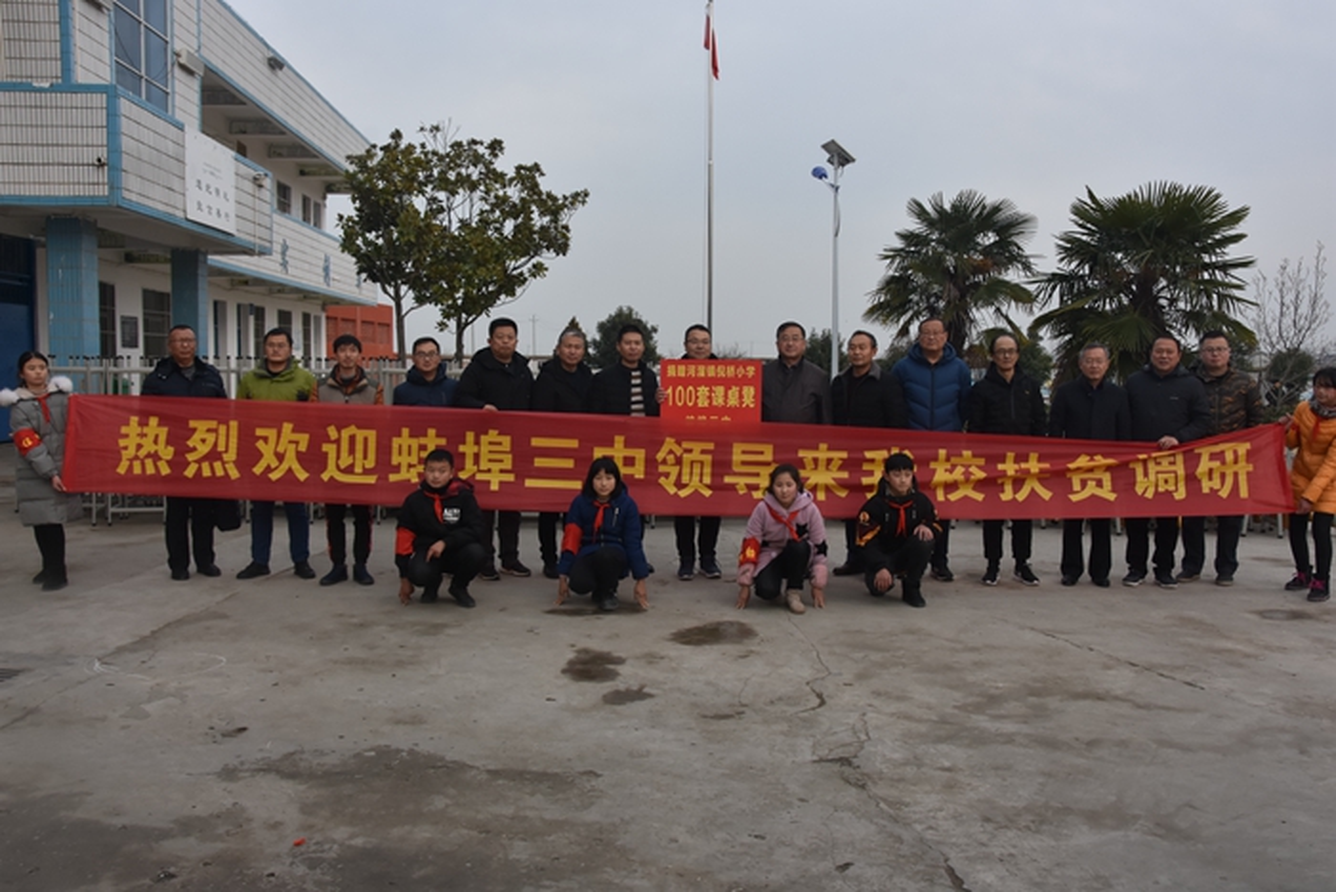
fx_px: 1113
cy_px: 446
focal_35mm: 30
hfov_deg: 61.9
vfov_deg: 43.6
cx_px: 668
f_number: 8
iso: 640
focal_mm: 20
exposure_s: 1/500
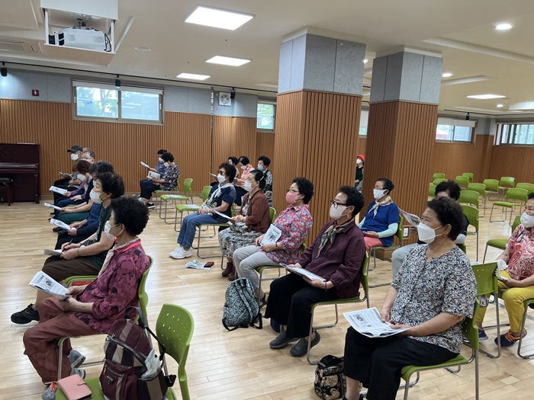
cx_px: 267
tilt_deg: -7.0
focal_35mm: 26
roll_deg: -1.3
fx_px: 401
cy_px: 200
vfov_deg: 53.1
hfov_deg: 67.3
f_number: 1.5
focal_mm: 5.7
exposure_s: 1/60
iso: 64
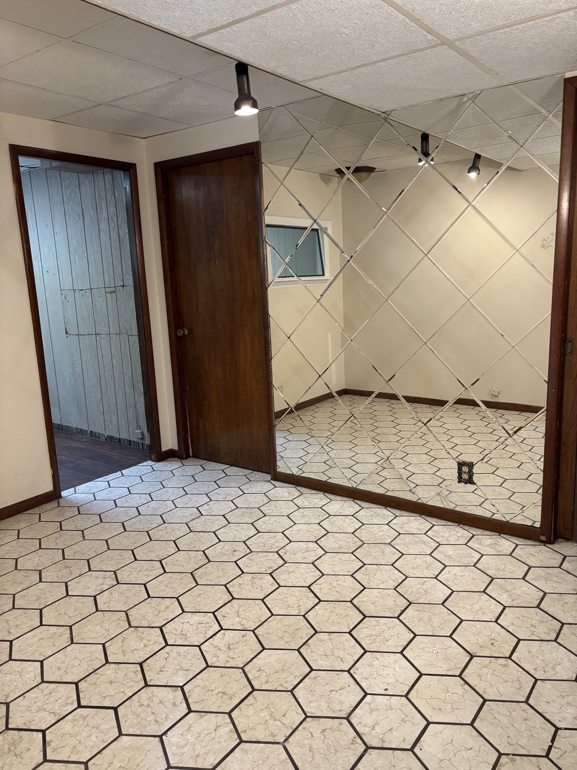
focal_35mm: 26
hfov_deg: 53.1
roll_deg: +1.7
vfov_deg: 67.3
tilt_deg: -11.2
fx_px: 578
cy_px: 385
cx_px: 288
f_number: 1.6
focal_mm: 5.96
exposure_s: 1/60
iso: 200
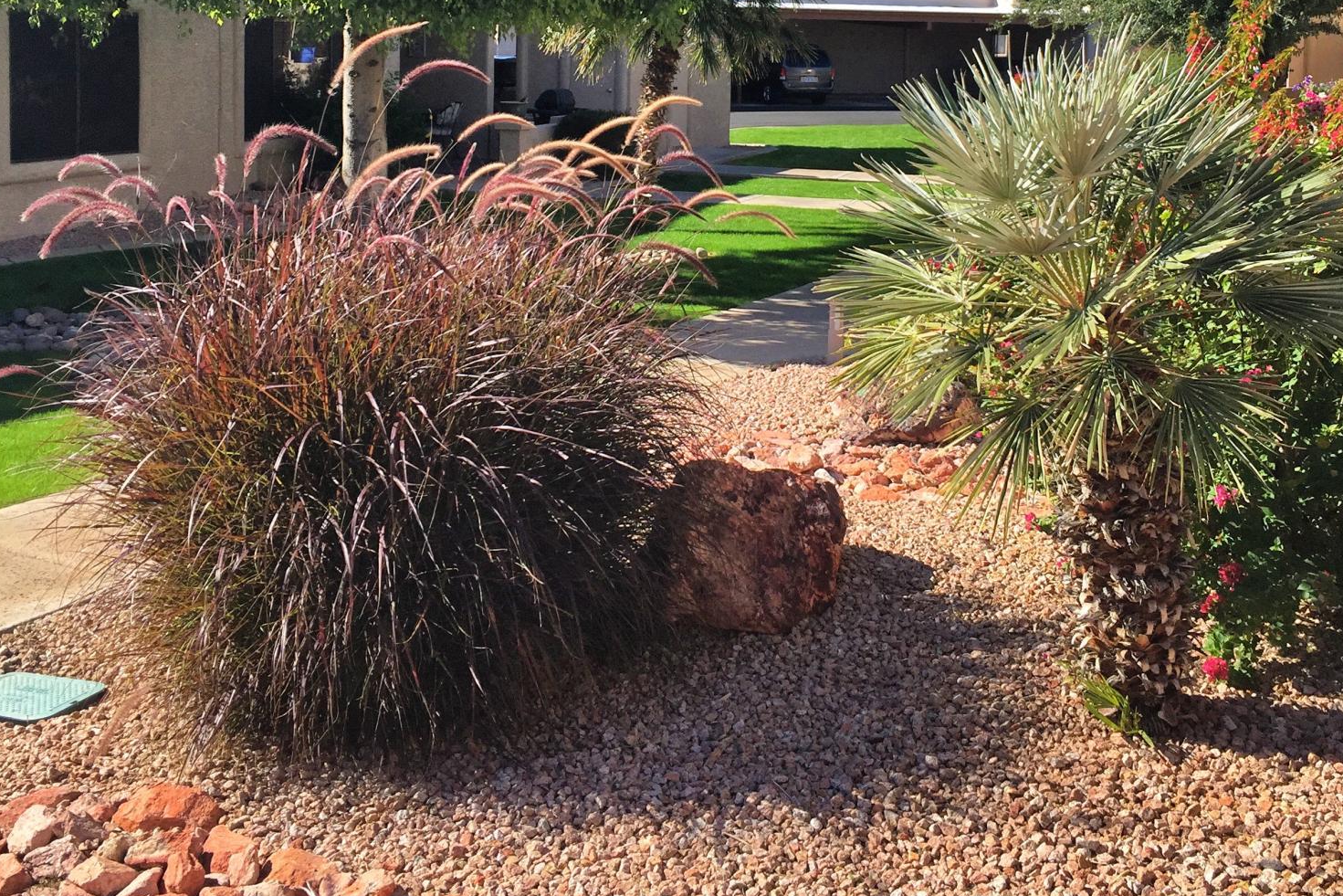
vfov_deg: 31.6
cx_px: 677
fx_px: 1530
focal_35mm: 41
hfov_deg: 47.4
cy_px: 146
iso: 32
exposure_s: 1/1236
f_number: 2.2
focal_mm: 4.15
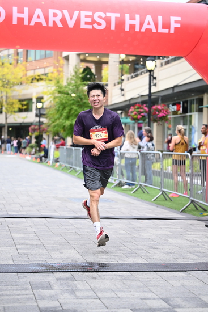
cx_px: 104
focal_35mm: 73
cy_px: 156
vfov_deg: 27.7
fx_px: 632
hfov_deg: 18.7
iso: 1250
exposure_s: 1/1600
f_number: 2.8
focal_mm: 73
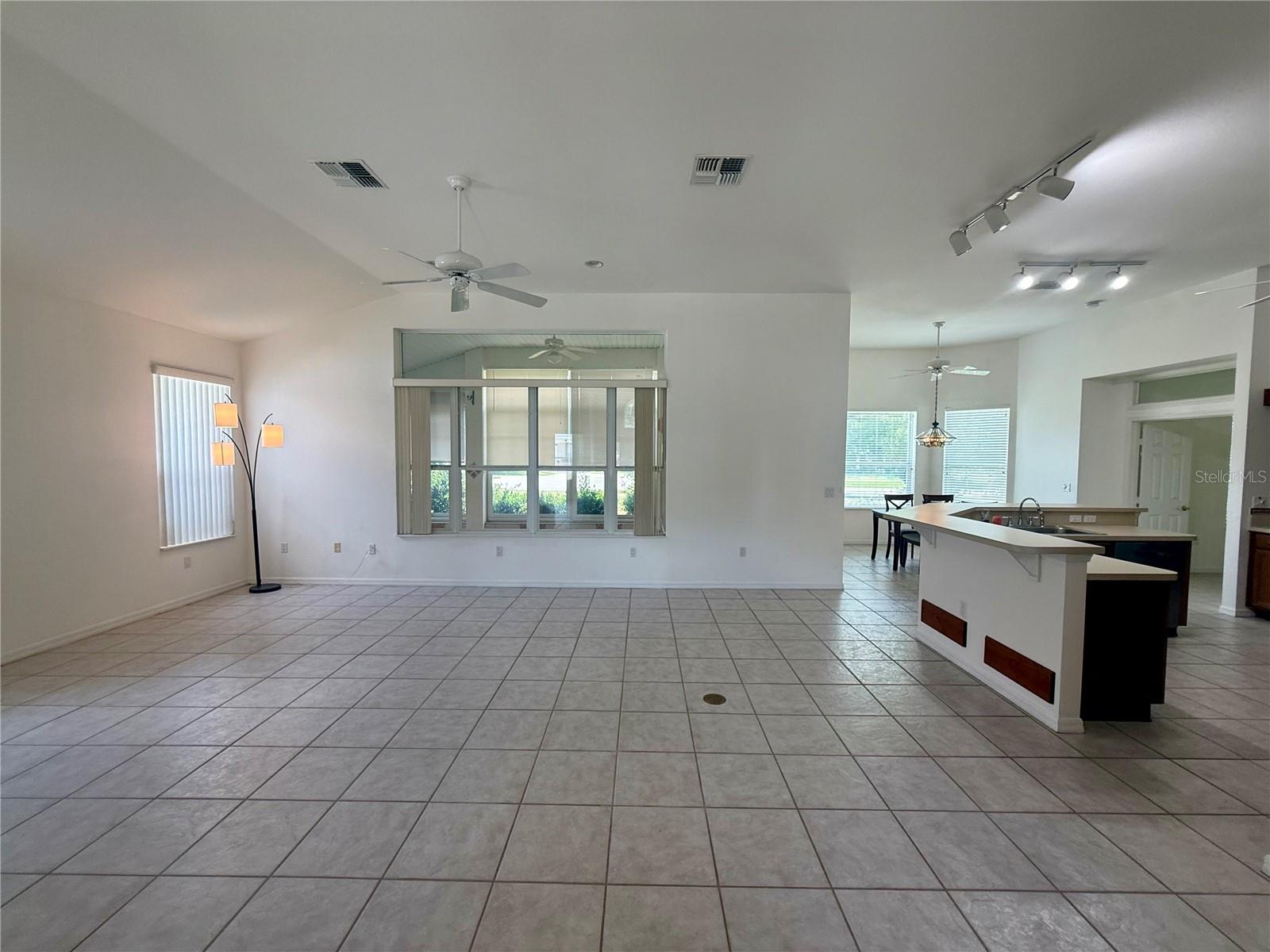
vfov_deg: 85.7
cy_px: 476
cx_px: 635
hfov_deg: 102.1
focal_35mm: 14
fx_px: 514
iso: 100
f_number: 2.2
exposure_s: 1/120
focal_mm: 2.22
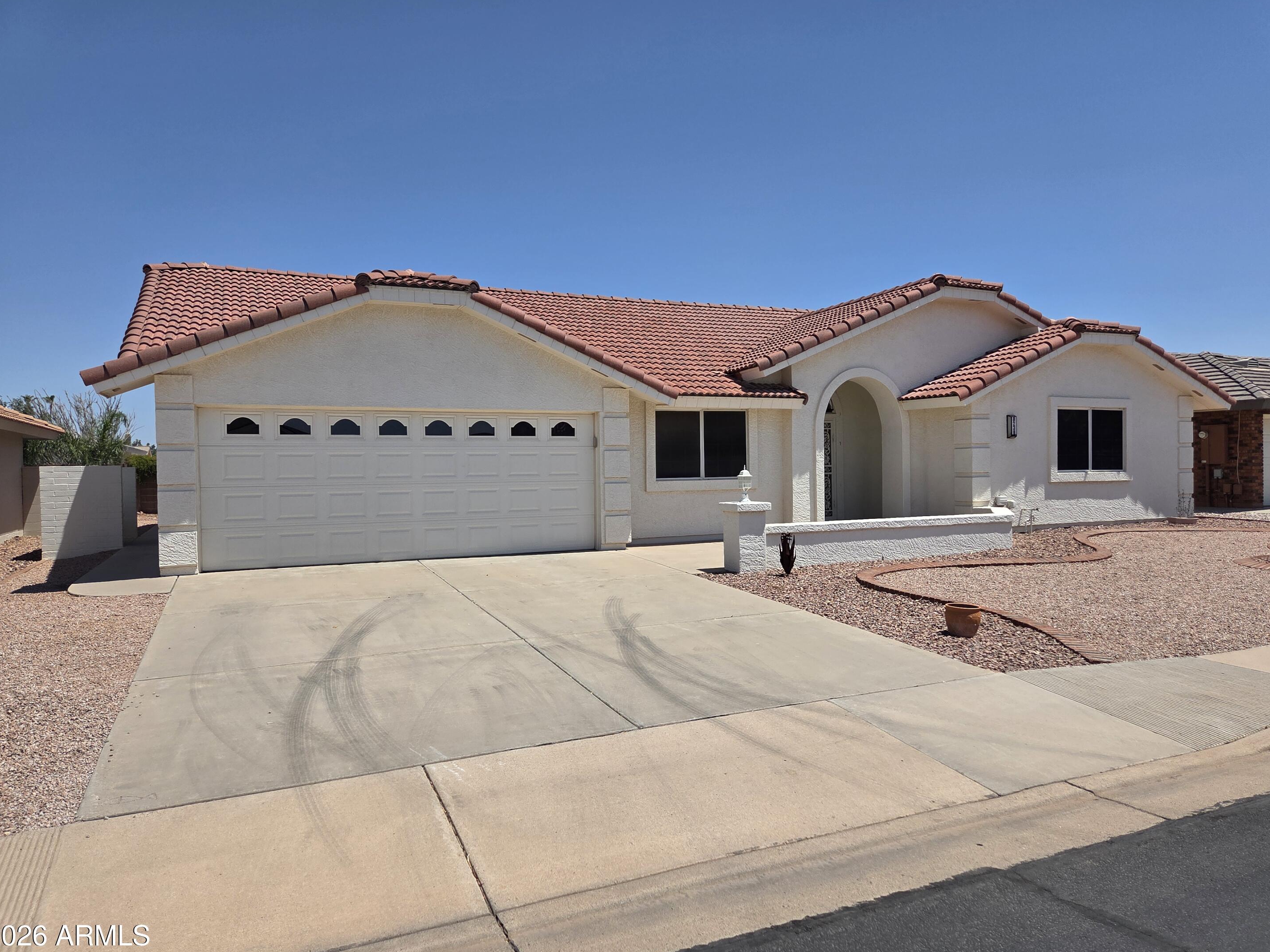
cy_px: 484
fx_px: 880
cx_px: 646
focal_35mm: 24
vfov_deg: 56.8
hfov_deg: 71.6
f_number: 1.8
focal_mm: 5.4
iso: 64
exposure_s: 1/7891
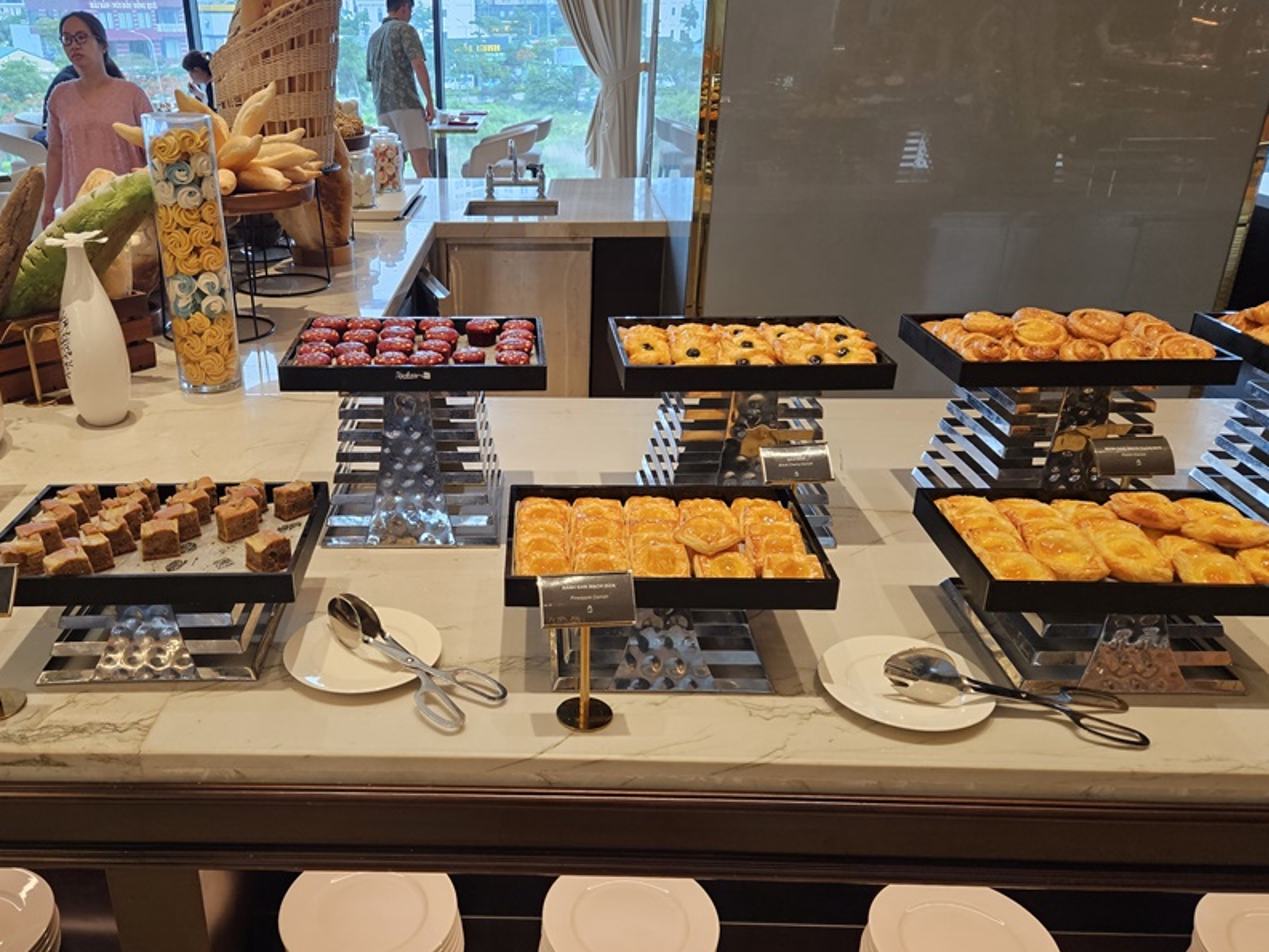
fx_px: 1063
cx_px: 528
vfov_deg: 48.2
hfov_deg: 61.3
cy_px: 504
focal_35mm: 29
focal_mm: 5.4
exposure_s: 1/190
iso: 200
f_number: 1.8
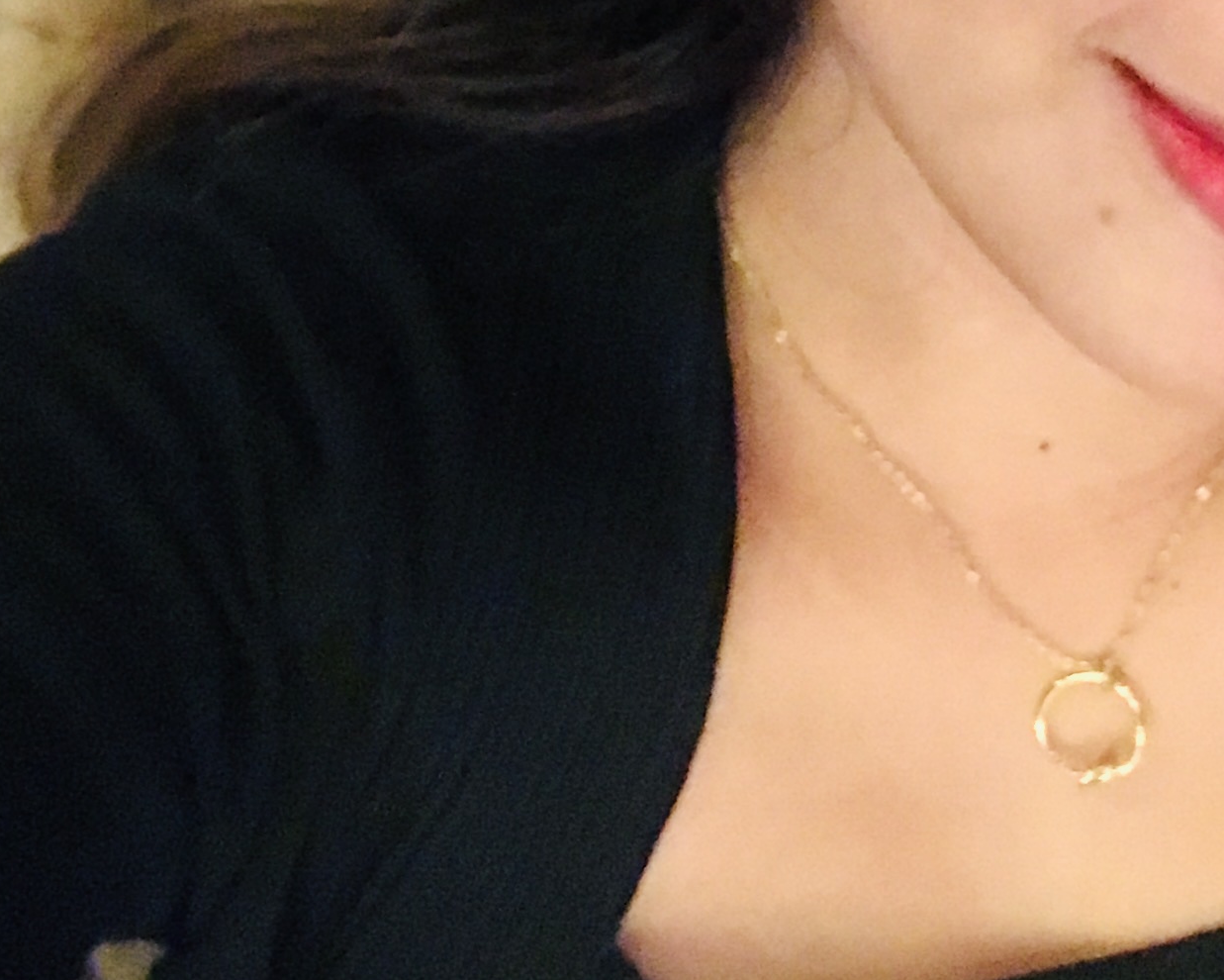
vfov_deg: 18.2
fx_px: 2826
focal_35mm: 78
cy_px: -317
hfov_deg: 23.8
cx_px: 1082
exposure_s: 1/15
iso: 640
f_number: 2.2
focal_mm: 2.87
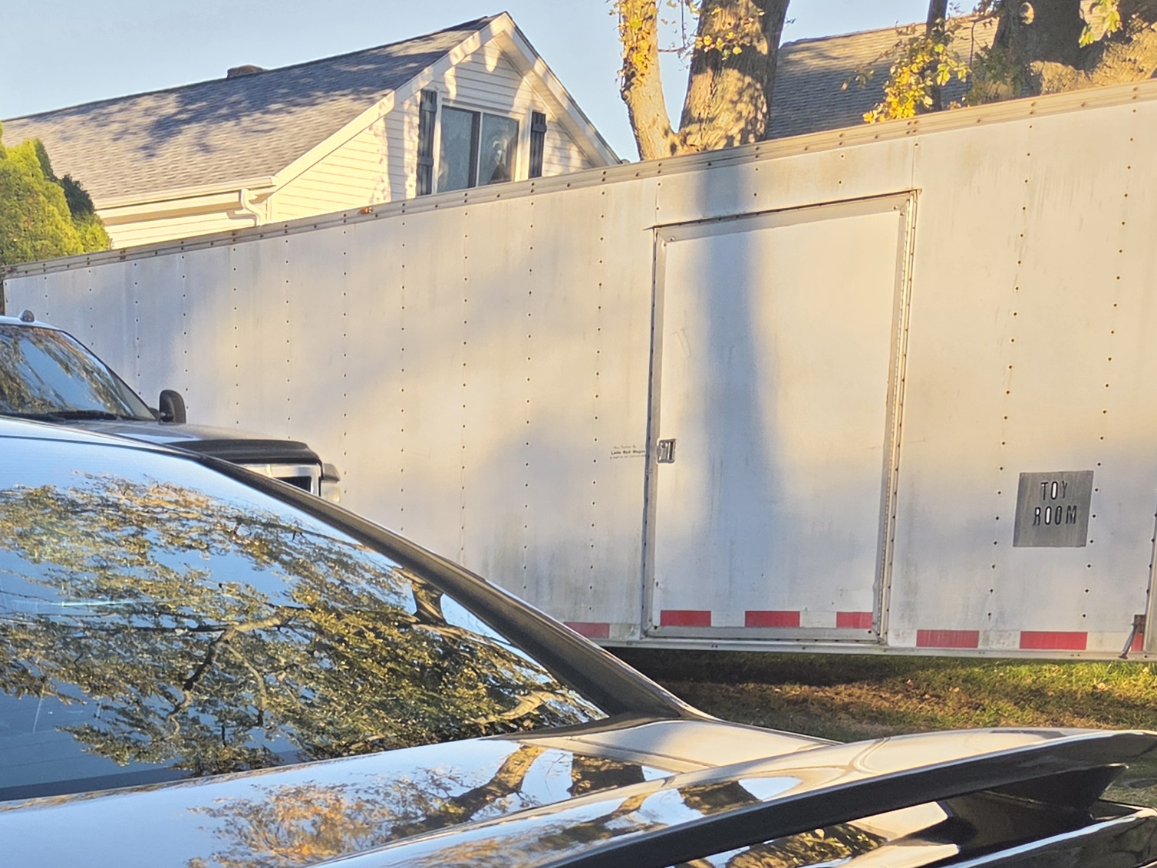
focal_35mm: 61
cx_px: 8
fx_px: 2039
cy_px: 1109
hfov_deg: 29.6
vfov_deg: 21.8
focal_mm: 5.4
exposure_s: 1/1468
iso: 80
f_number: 1.8
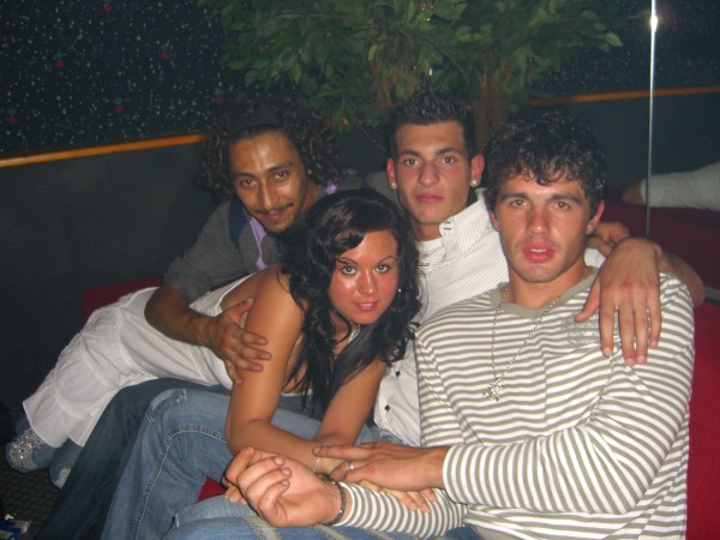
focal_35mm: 38
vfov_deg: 37.7
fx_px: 790
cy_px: 270
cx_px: 360
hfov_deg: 49.0
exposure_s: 1/60
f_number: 2.8
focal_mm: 7.9
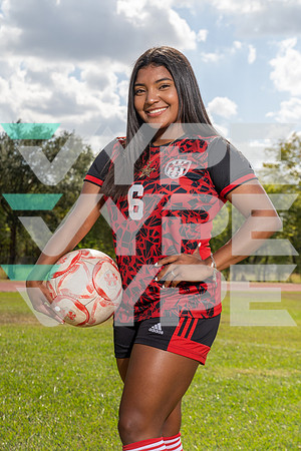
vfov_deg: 28.8
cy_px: 226
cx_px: 150
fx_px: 878
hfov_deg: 19.5
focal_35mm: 70
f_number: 8
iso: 100
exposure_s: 1/250
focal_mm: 70
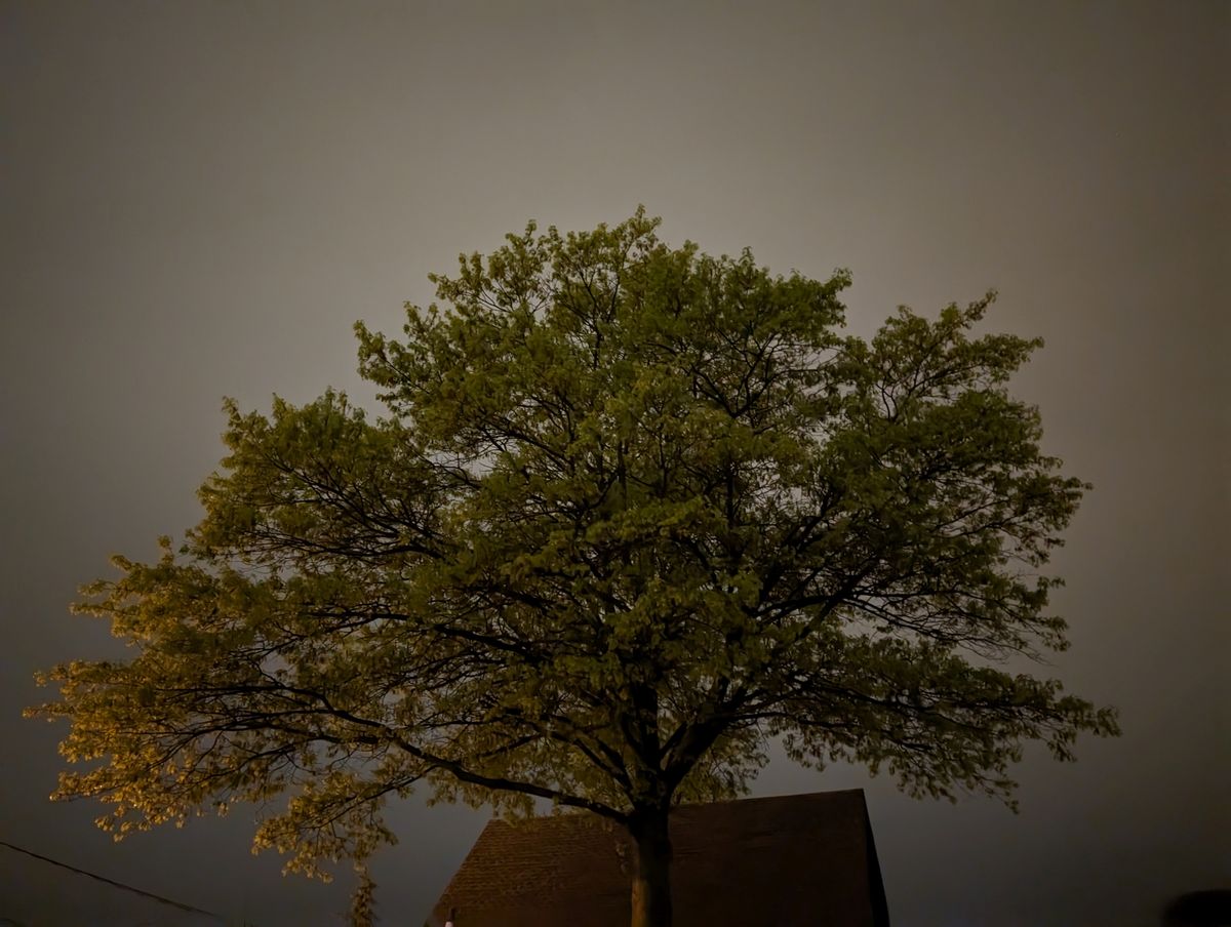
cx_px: 616
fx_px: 855
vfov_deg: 57.0
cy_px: 464
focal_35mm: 24
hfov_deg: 71.5
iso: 15473
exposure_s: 1/2.87
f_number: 1.68
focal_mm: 6.9
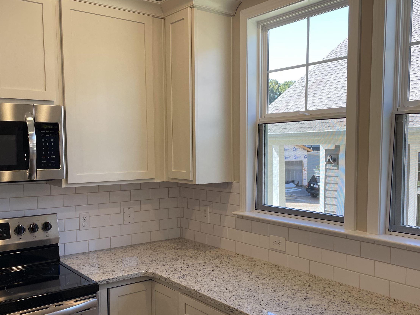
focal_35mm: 36
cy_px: 179
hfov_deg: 51.4
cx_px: 215
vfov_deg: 39.6
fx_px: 437
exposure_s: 1/130
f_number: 1.6
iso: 32
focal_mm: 4.2
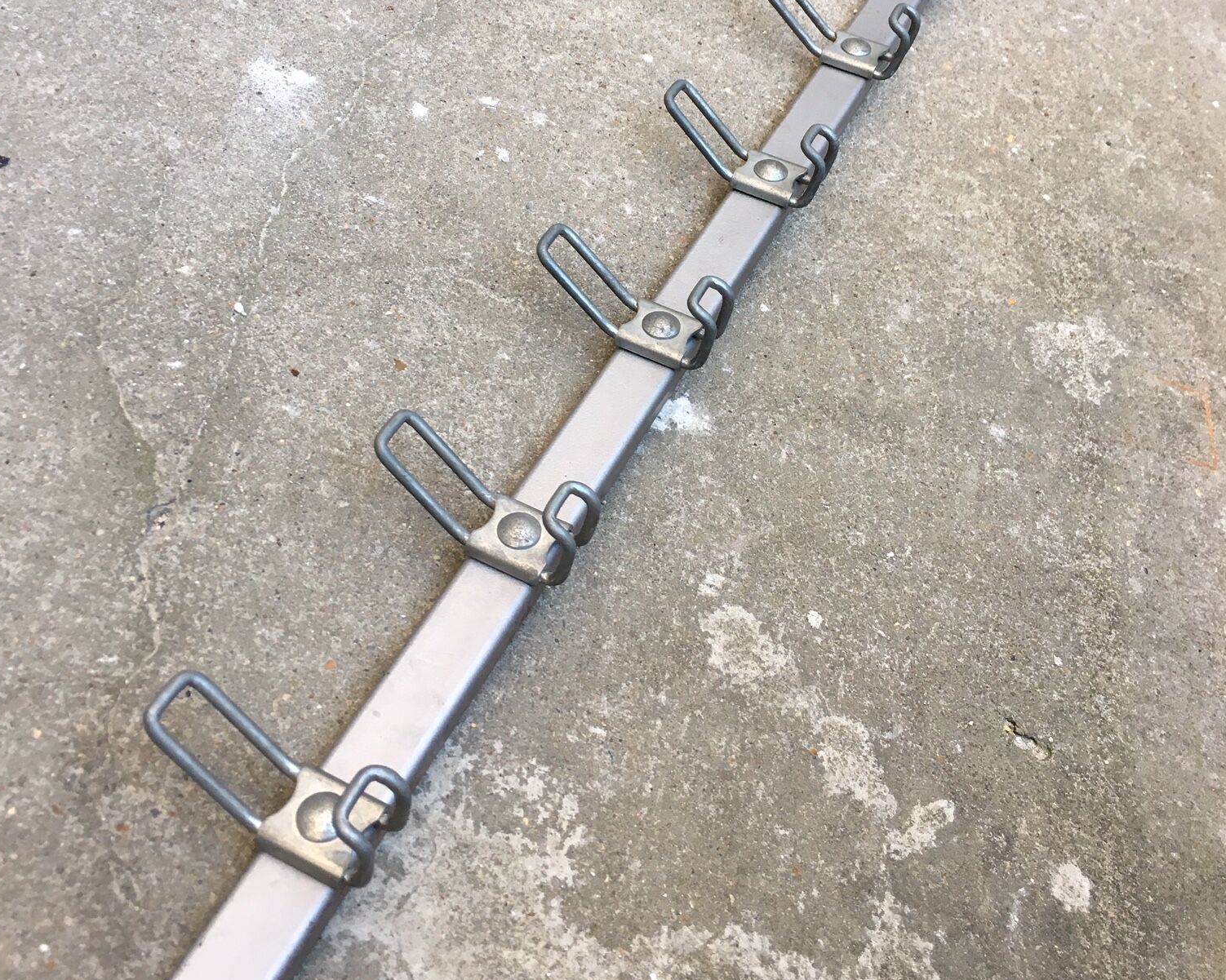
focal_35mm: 38
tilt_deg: -49.7
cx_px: 610
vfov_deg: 38.9
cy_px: 364
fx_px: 1379
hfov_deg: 47.9
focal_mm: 4.15
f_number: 2.2
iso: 25
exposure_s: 1/33
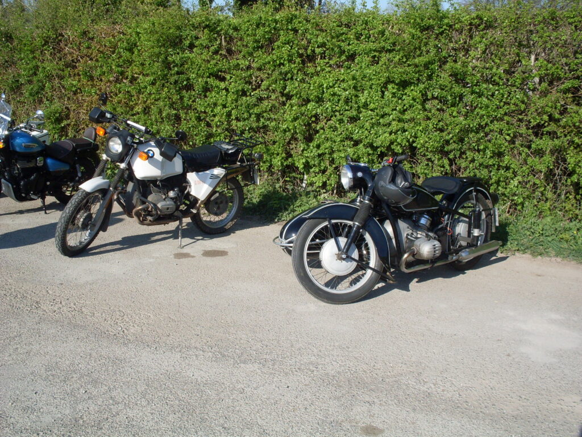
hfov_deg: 49.0
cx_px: 291
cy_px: 218
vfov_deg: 37.7
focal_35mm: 38
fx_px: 639
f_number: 8.4
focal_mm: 6.3
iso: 80
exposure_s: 1/180
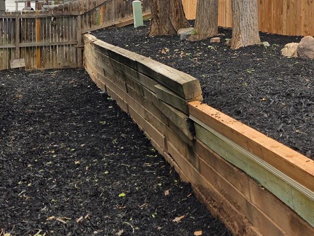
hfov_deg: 31.7
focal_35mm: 58
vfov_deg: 24.3
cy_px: 12
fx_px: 526
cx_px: 279
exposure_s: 1/1081
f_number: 1.8
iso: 25
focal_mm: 5.4
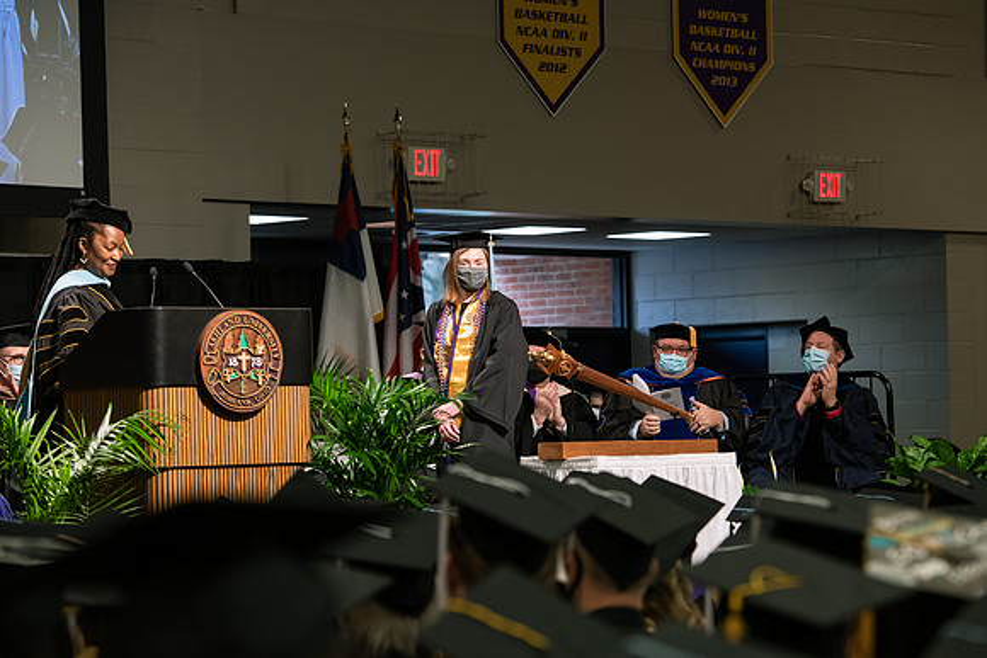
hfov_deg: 16.4
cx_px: 494
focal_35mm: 125
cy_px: 329
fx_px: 3428
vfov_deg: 11.0
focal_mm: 125
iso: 1600
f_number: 5
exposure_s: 1/200
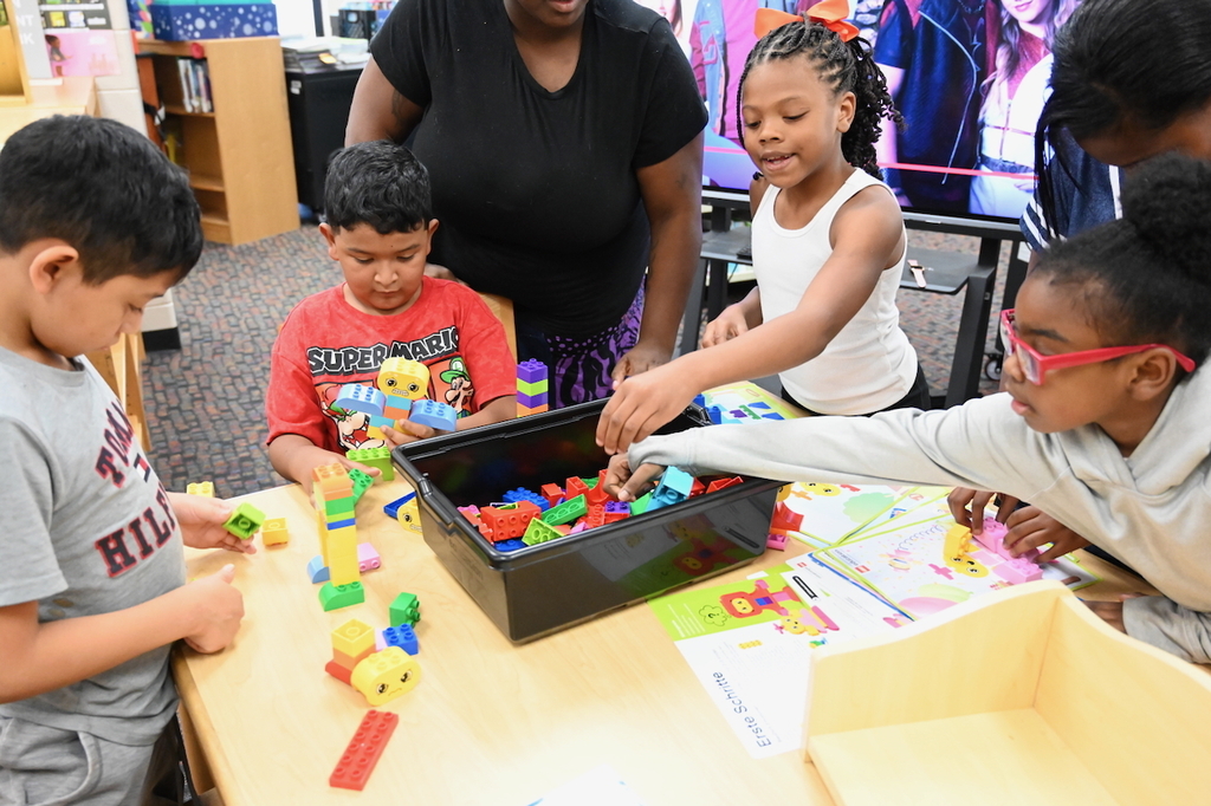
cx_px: 606
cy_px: 403
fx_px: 1009
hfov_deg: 61.9
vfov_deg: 43.6
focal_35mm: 30
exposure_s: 1/250
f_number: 4
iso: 10000
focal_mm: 30
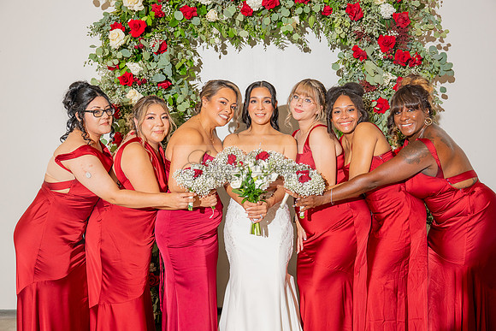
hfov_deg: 47.4
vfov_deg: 32.6
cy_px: 166
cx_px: 248
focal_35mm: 41
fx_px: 565
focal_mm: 41
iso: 800
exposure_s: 1/200
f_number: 4
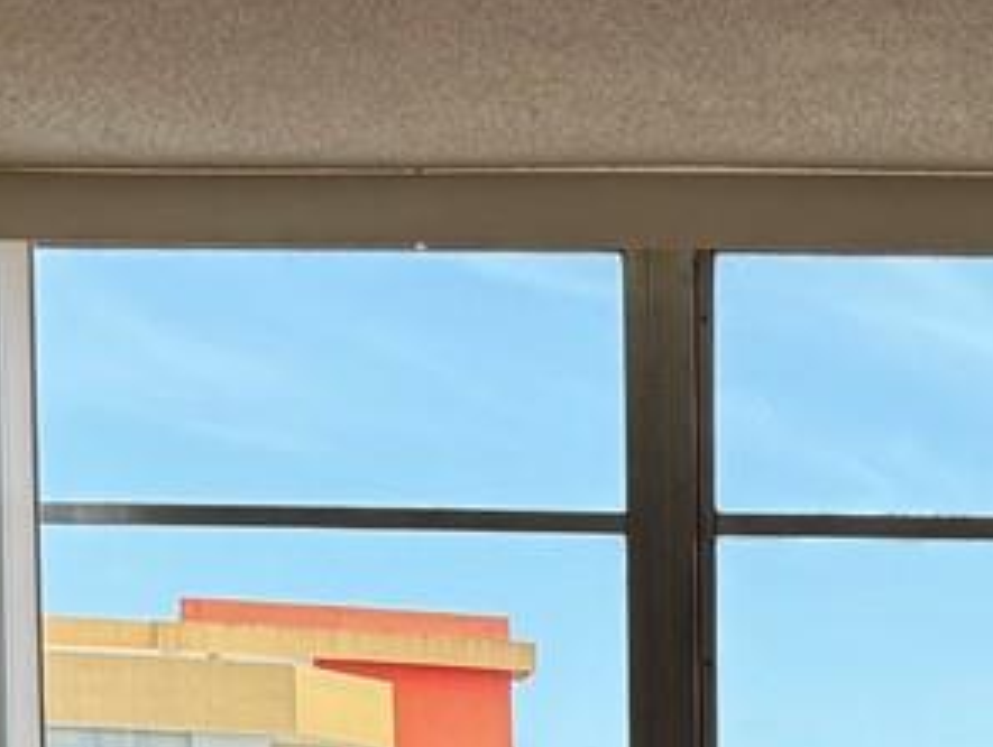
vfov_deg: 10.5
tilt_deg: -7.0
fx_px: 3734
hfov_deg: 14.4
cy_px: 1501
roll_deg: -1.3
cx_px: 1370
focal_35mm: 130
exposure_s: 1/1172
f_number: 1.78
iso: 80
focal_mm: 6.86
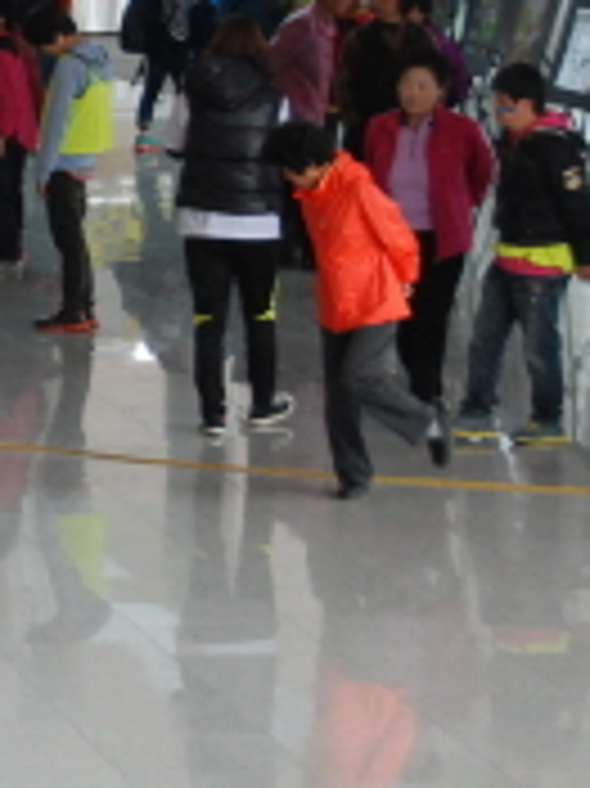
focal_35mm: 215
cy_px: 257
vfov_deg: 9.2
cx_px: -509
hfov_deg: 6.7
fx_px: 4892
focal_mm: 52
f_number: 5.6
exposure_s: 1/125
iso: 800
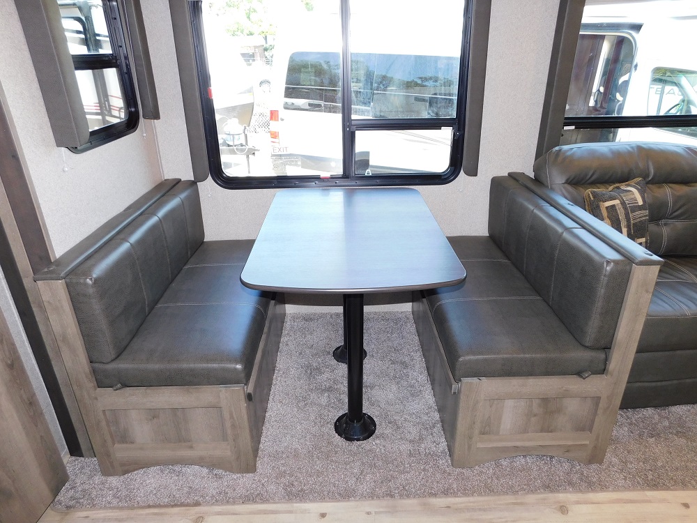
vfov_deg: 58.9
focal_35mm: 23
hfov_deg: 73.9
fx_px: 463
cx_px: 348
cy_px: 262
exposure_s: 1/30
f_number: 3
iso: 160
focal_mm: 4
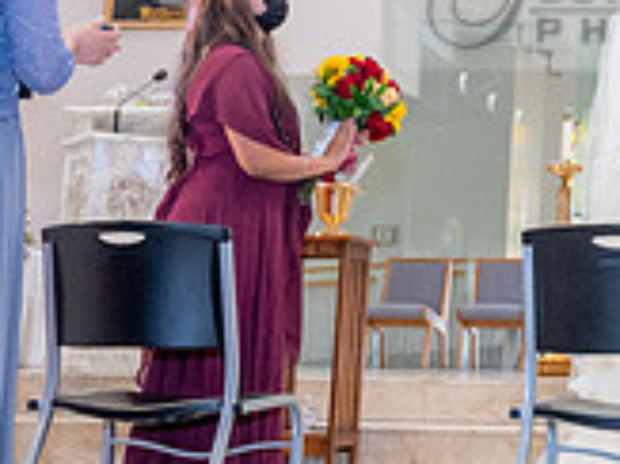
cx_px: 727
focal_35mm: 87
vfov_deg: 16.5
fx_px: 1557
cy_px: -23
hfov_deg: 21.1
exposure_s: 1/200
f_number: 4
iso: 2500
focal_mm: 24
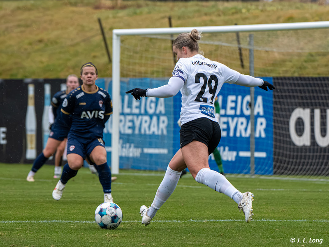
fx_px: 2971
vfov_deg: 4.8
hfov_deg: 6.3
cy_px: 108
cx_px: 203
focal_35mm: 313
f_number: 5.6
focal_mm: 210
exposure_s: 1/1000
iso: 3600
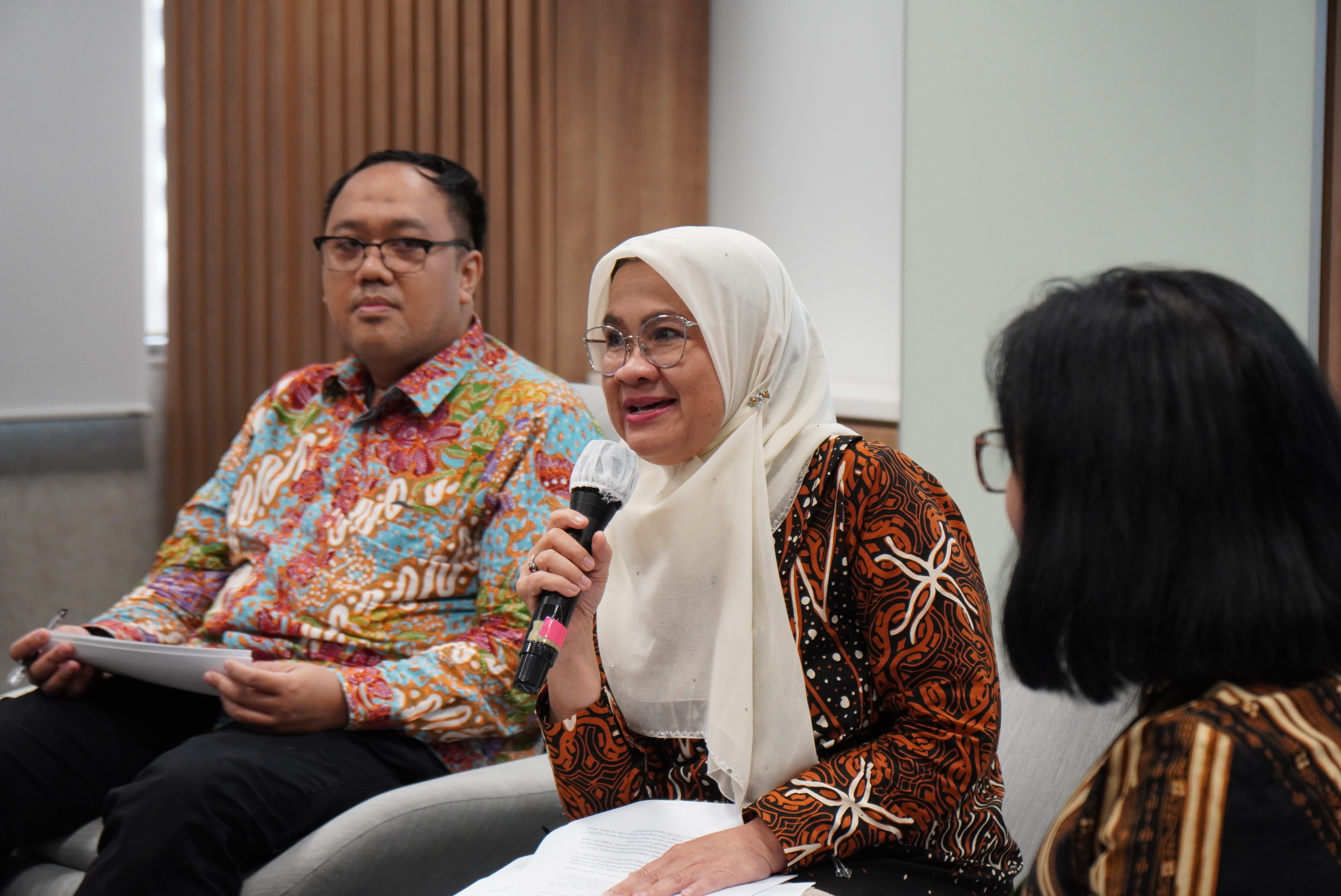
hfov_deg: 19.4
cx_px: 670
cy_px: 448
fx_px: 3913
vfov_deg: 13.1
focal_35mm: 105
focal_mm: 70
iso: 1250
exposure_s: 1/125
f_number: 4
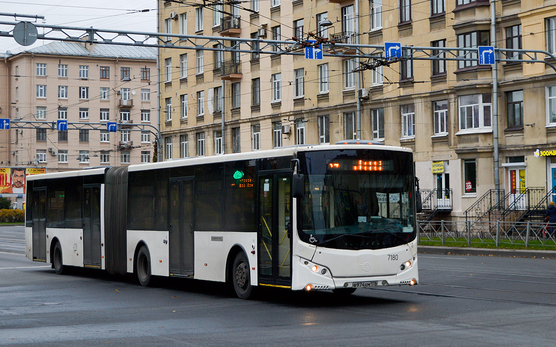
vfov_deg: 19.7
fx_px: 1000
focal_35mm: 66
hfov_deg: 31.0
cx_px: 241
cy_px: 157
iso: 200
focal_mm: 38
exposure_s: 1/320
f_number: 4.8
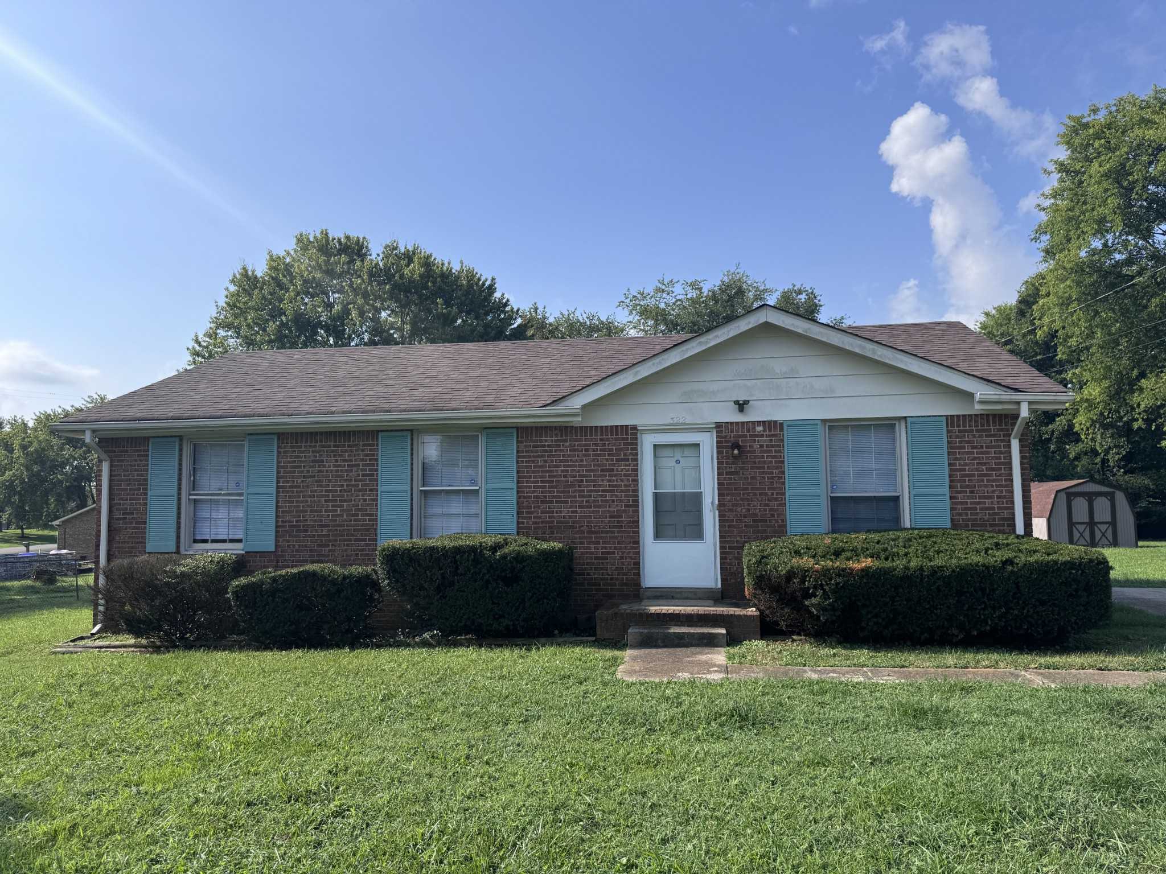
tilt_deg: +4.4
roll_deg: +1.0
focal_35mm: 24
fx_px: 808
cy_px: 437
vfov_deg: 56.8
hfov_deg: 71.6
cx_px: 583
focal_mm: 6.76
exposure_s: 1/4950
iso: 80
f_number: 1.78
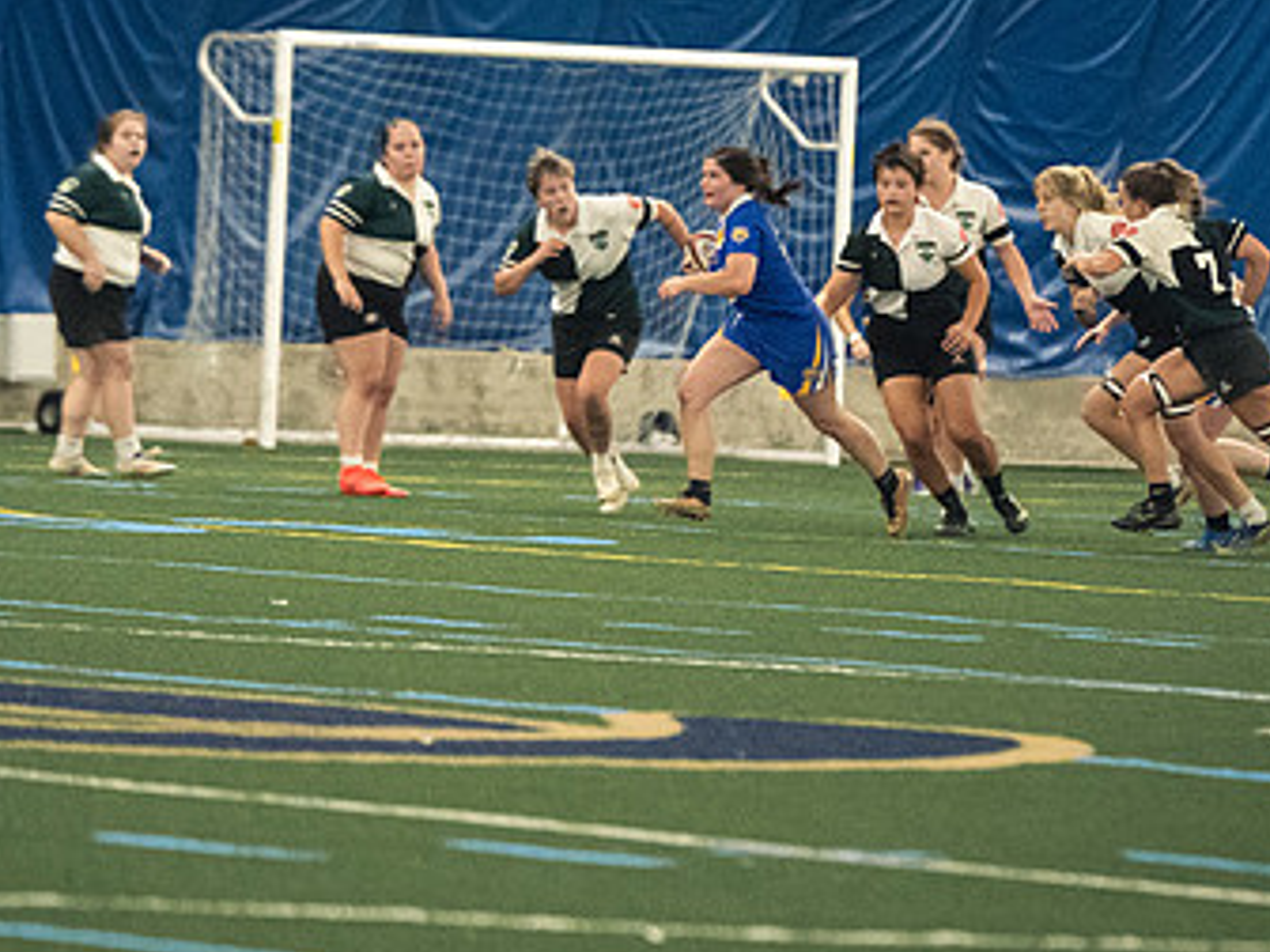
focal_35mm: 497
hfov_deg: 4.0
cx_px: 544
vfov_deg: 3.0
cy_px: 298
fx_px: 18234
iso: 10000
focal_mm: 200
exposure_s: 1/500
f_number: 2.8
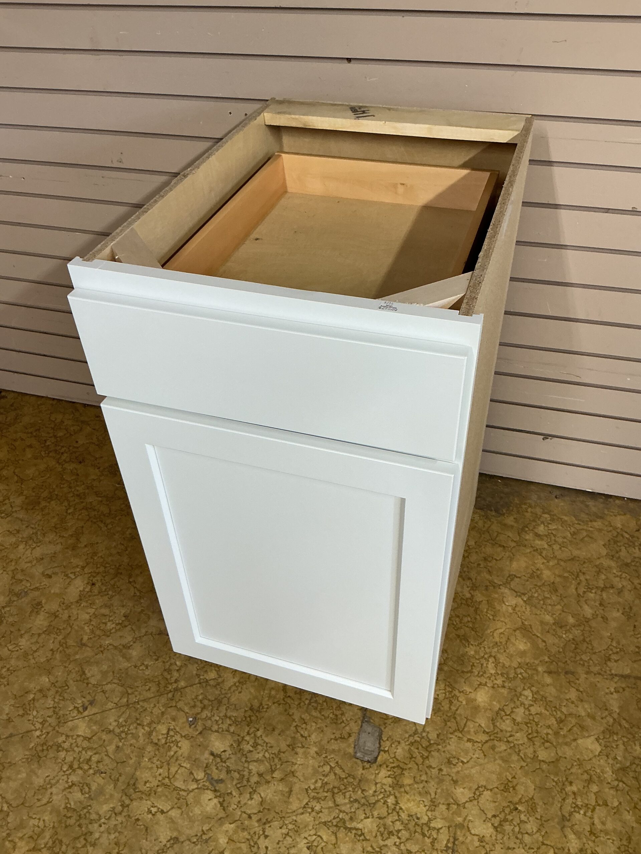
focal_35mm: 29
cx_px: 320
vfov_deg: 61.7
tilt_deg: -41.5
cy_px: 427
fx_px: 716
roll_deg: +2.7
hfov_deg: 48.2
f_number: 1.8
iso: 64
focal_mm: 3
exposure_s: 1/60
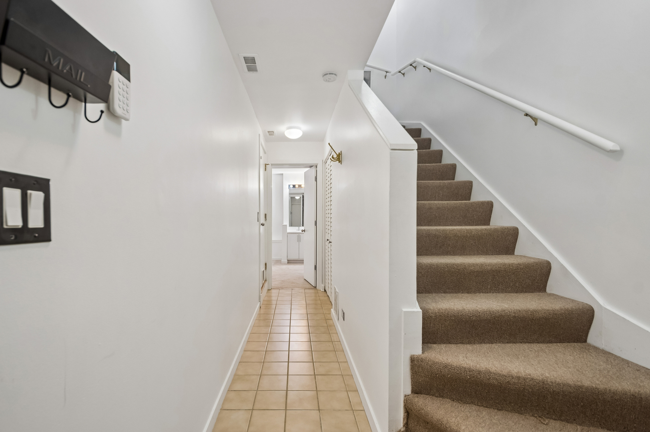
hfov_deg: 100.4
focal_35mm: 15
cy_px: 216
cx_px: 325
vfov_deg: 77.2
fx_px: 271
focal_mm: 10
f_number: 8
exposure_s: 1/13
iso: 400
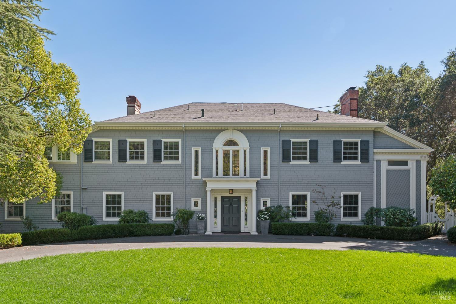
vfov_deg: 45.0
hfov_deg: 63.7
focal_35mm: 29
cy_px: 152
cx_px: 228
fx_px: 367
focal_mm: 29
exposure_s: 1/90
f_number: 11
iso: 200
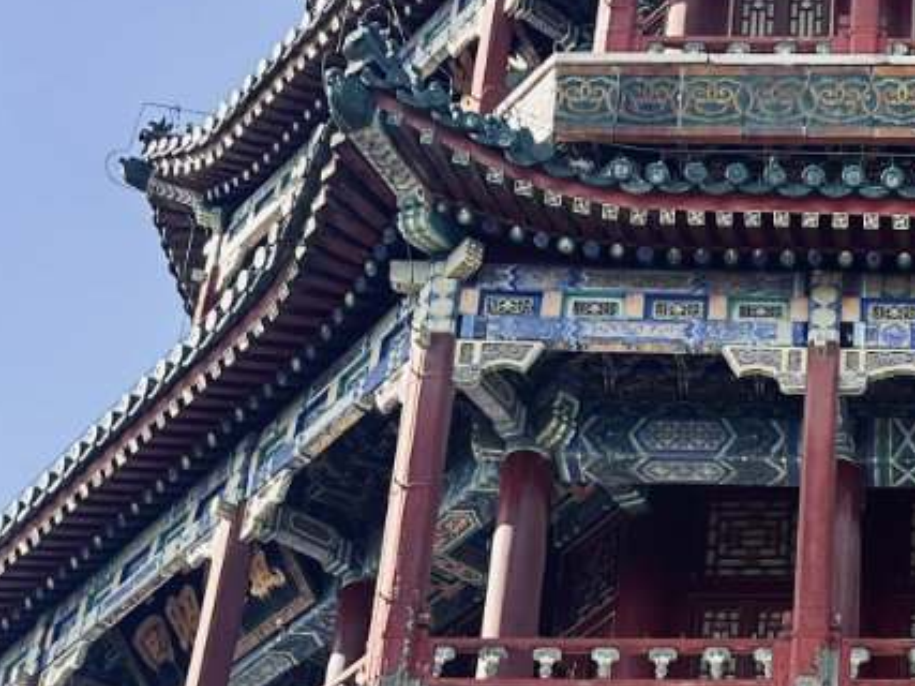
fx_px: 2378
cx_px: 996
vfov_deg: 15.7
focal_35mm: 90
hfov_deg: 20.8
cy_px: 864
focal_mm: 6.9
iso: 80
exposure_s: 1/887
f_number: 1.8
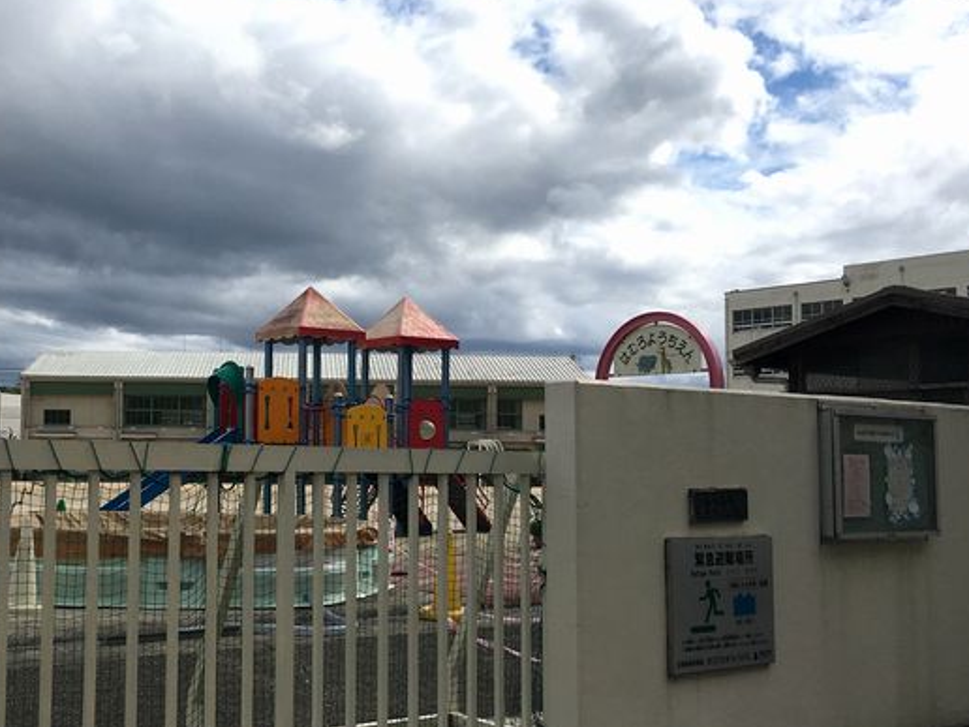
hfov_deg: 41.2
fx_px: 1260
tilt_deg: +4.9
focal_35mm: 45
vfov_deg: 32.2
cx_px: 276
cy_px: 387
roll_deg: -1.2
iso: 25
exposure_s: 1/3663
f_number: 2.2
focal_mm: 4.15
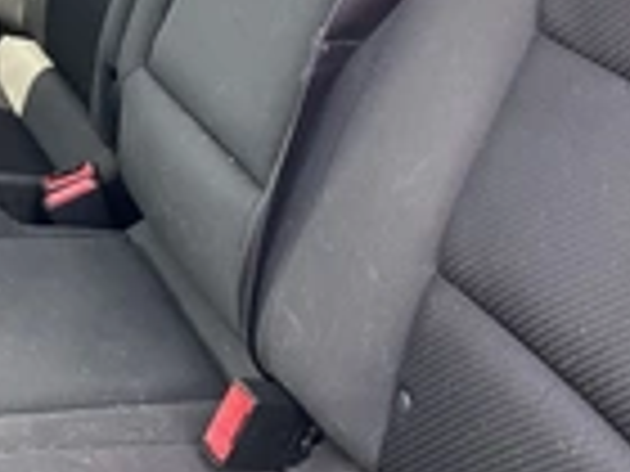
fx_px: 1511
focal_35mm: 83
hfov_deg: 23.2
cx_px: 522
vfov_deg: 16.6
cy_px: -166
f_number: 1.8
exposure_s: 1/122
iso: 32
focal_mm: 3
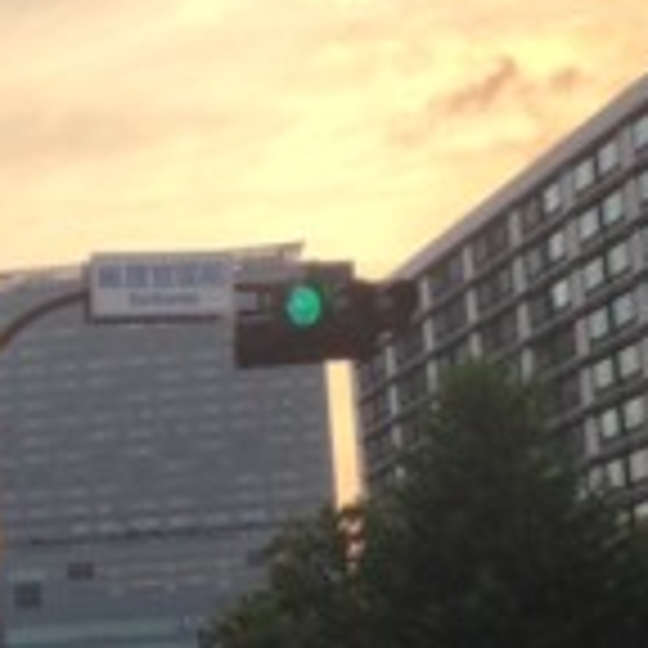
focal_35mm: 91
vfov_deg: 18.7
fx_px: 1927
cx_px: -180
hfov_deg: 17.9
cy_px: 621
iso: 50
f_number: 2.4
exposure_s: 1/165
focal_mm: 4.13
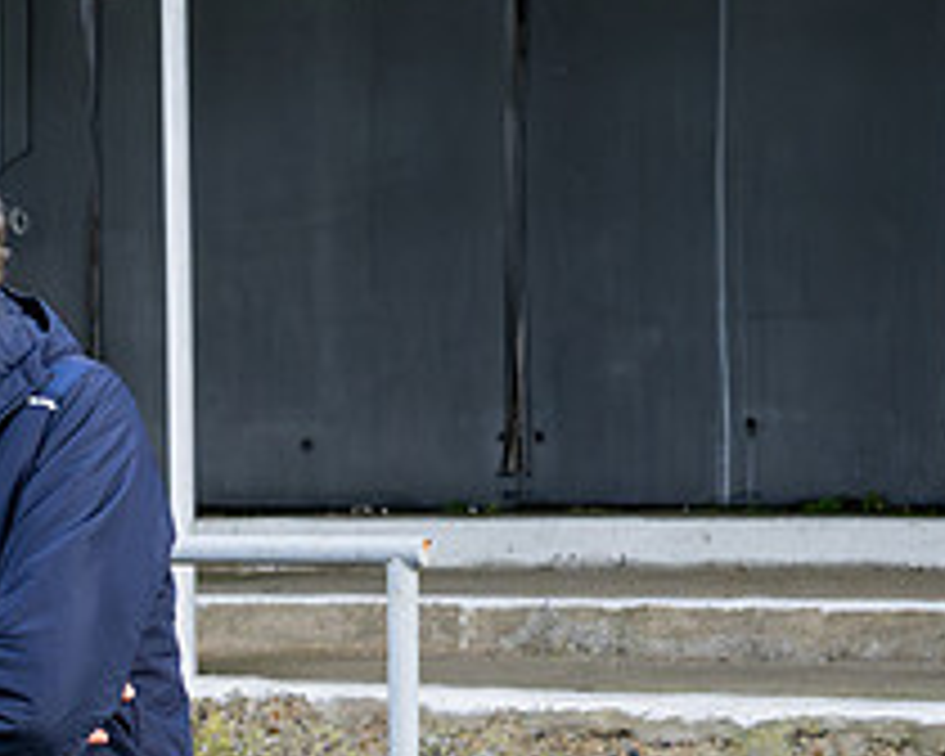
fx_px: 9285
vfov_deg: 4.7
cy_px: 794
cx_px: -216
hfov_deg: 5.8
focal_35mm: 332
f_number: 4.5
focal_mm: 62
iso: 1000
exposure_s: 1/1250
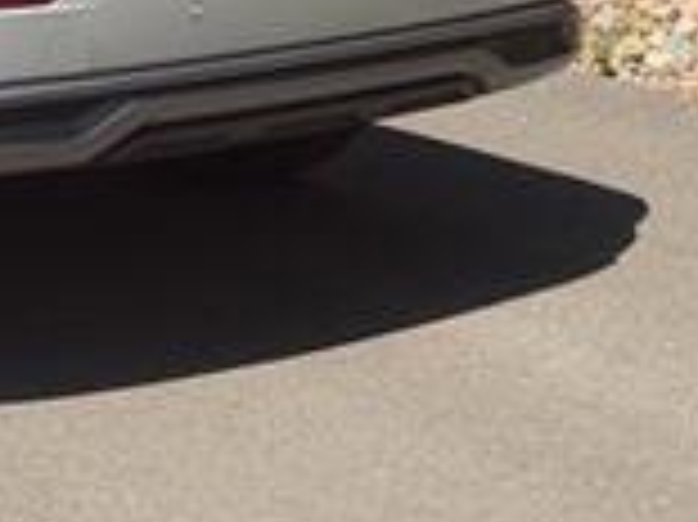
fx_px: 3143
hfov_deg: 12.2
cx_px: -284
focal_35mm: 156
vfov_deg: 9.3
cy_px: -176
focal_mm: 6.76
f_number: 1.78
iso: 64
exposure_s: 1/6024
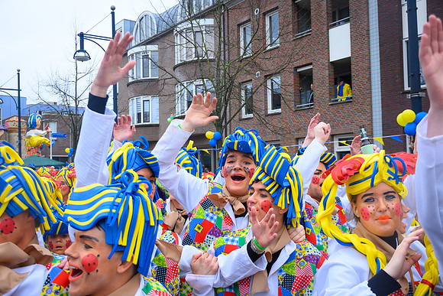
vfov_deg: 36.9
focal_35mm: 36
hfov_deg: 53.1
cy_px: 148
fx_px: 443
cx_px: 222
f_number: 5
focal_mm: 24
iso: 400
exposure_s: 1/500
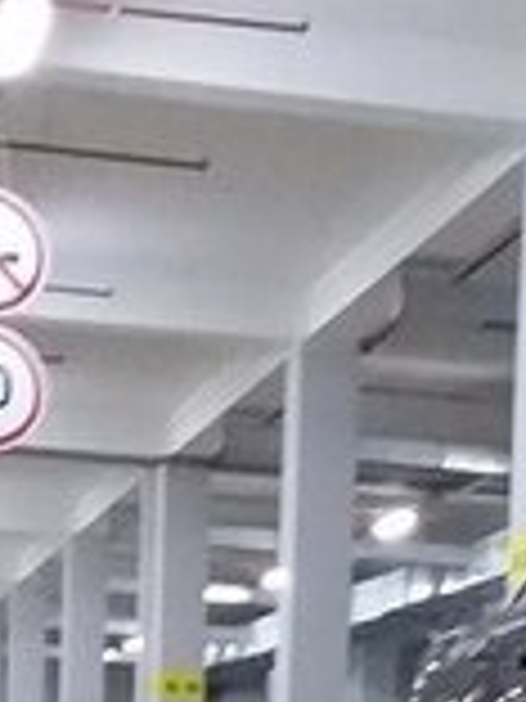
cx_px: 463
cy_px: 1028
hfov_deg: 11.3
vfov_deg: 14.2
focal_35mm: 131
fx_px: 2654
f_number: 2.2
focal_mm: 3.3
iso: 320
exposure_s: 1/17
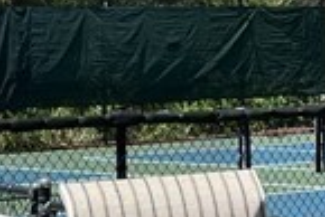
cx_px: 267
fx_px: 1726
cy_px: 60
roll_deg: +1.3
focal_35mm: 191
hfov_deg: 10.7
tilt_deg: -1.0
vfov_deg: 7.2
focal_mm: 5.7
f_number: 1.5
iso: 50
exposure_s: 1/4115
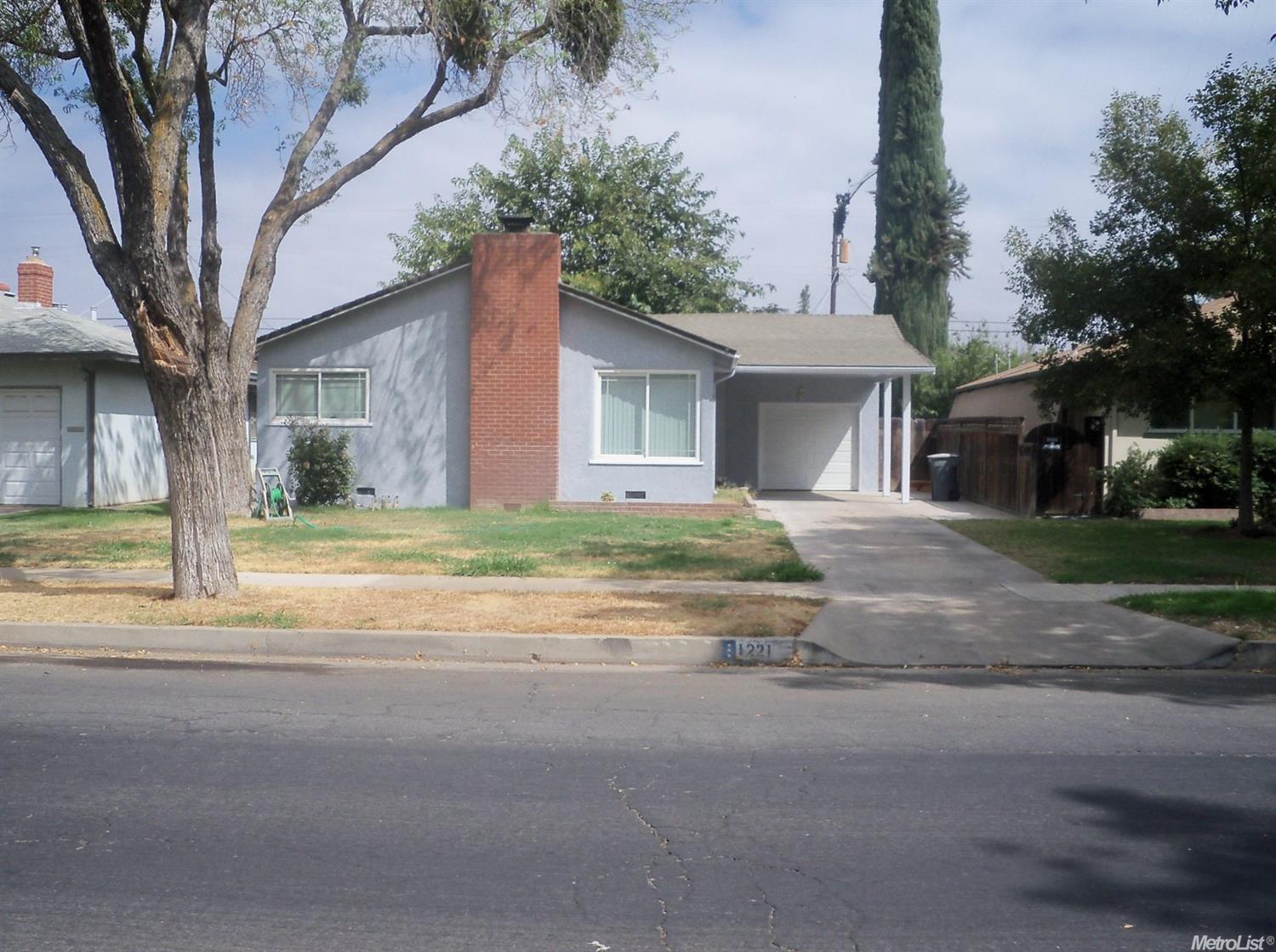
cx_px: 638
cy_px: 476
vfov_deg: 37.6
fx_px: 1399
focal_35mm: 38
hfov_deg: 49.0
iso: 100
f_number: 5.6
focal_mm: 6.3
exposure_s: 1/400
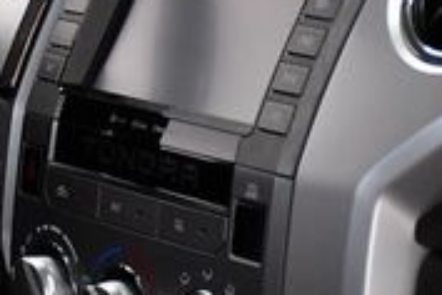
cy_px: 19
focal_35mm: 261
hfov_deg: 7.9
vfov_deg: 5.3
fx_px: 3204
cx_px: -5
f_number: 4.5
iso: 2500
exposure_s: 1/320
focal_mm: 48
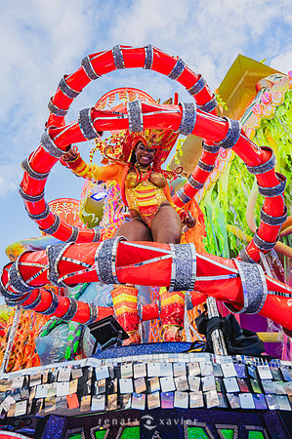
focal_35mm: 24
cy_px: 220
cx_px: 146
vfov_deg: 73.8
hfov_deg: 53.0
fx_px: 293
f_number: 5.6
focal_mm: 24
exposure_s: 1/1000
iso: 640
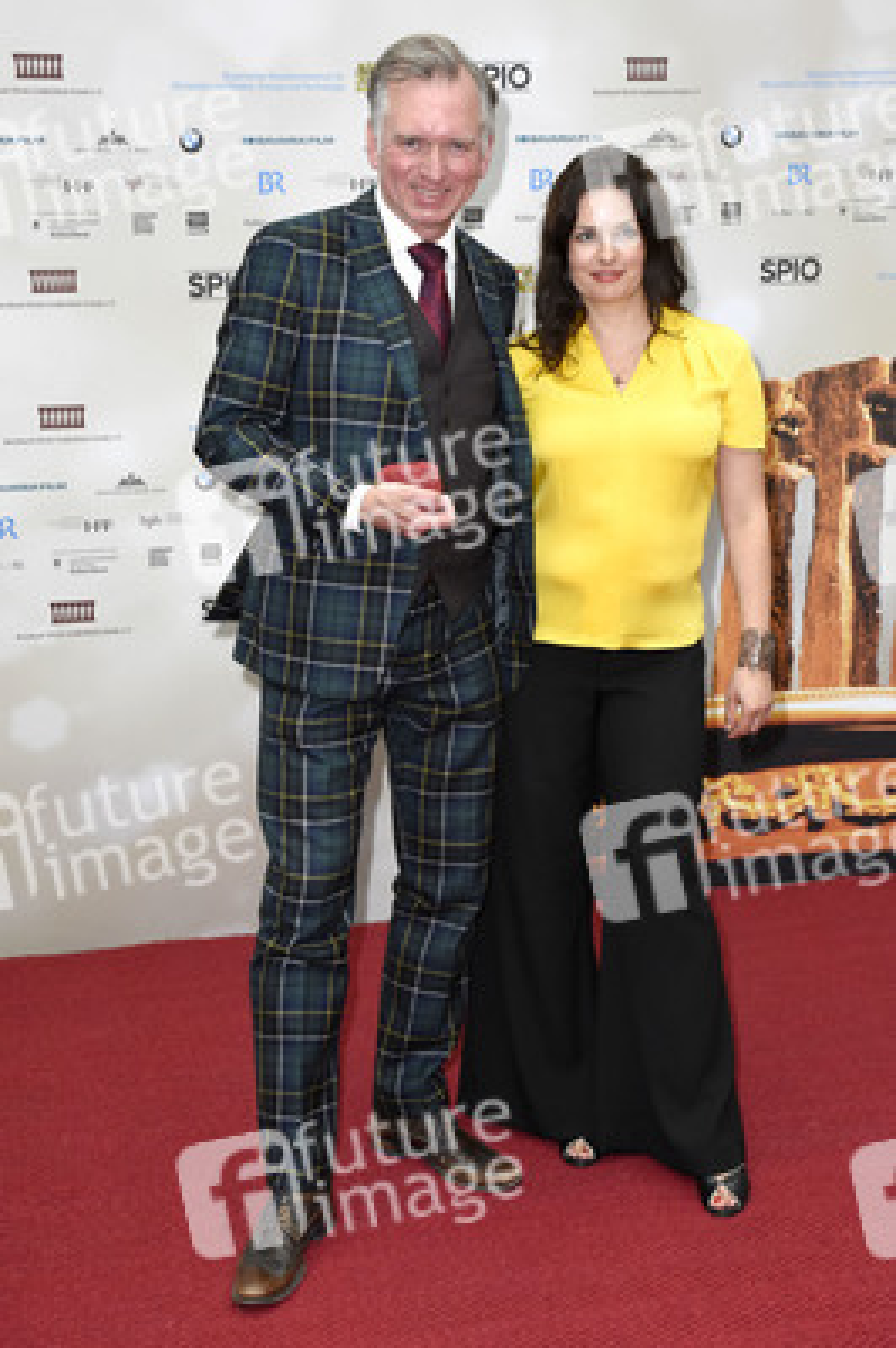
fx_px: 1683
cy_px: 674
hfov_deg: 29.8
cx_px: 448
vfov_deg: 43.6
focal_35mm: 45
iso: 1600
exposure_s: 1/160
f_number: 6.3
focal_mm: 30
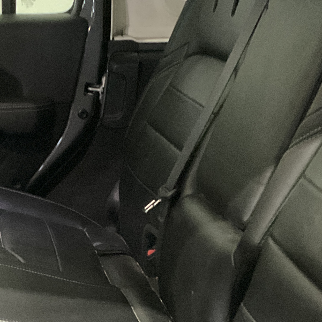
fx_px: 873
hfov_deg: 20.3
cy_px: 194
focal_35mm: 83
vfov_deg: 20.9
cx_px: 8
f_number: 1.8
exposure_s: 1/24
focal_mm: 3
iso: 500
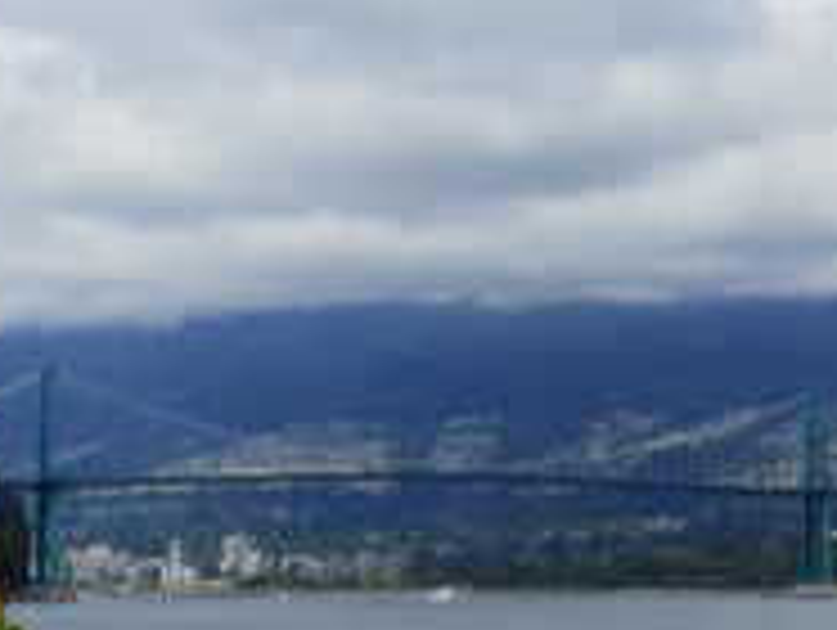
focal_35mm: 116
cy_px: 378
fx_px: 2808
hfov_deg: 16.9
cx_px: 256
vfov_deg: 12.8
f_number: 11.6
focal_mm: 9.8
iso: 80
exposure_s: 1/160
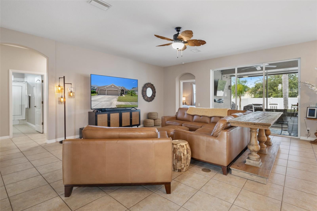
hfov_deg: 93.3
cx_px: 158
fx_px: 150
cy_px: 106
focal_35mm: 17
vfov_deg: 70.4
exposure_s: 1
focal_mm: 17
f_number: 8
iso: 320
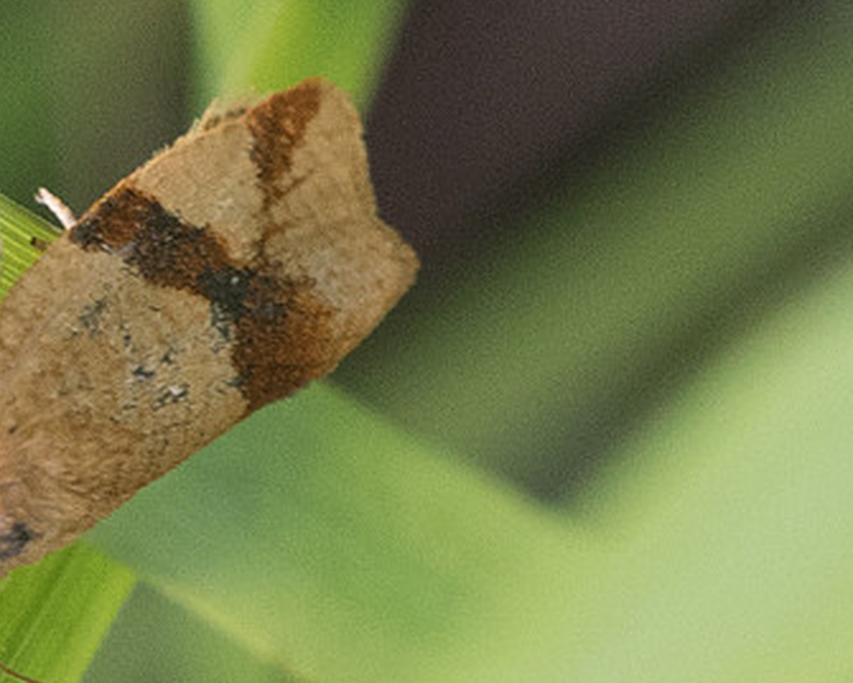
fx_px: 38272
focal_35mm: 1516
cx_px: 158
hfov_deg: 1.3
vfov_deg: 1.0
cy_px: 418
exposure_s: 1/160
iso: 800
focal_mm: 150
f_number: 9
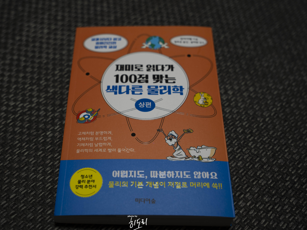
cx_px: 137
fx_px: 440
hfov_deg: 38.4
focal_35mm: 50
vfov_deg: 29.3
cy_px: 115
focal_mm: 44.6
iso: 125
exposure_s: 1/80
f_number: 3.5
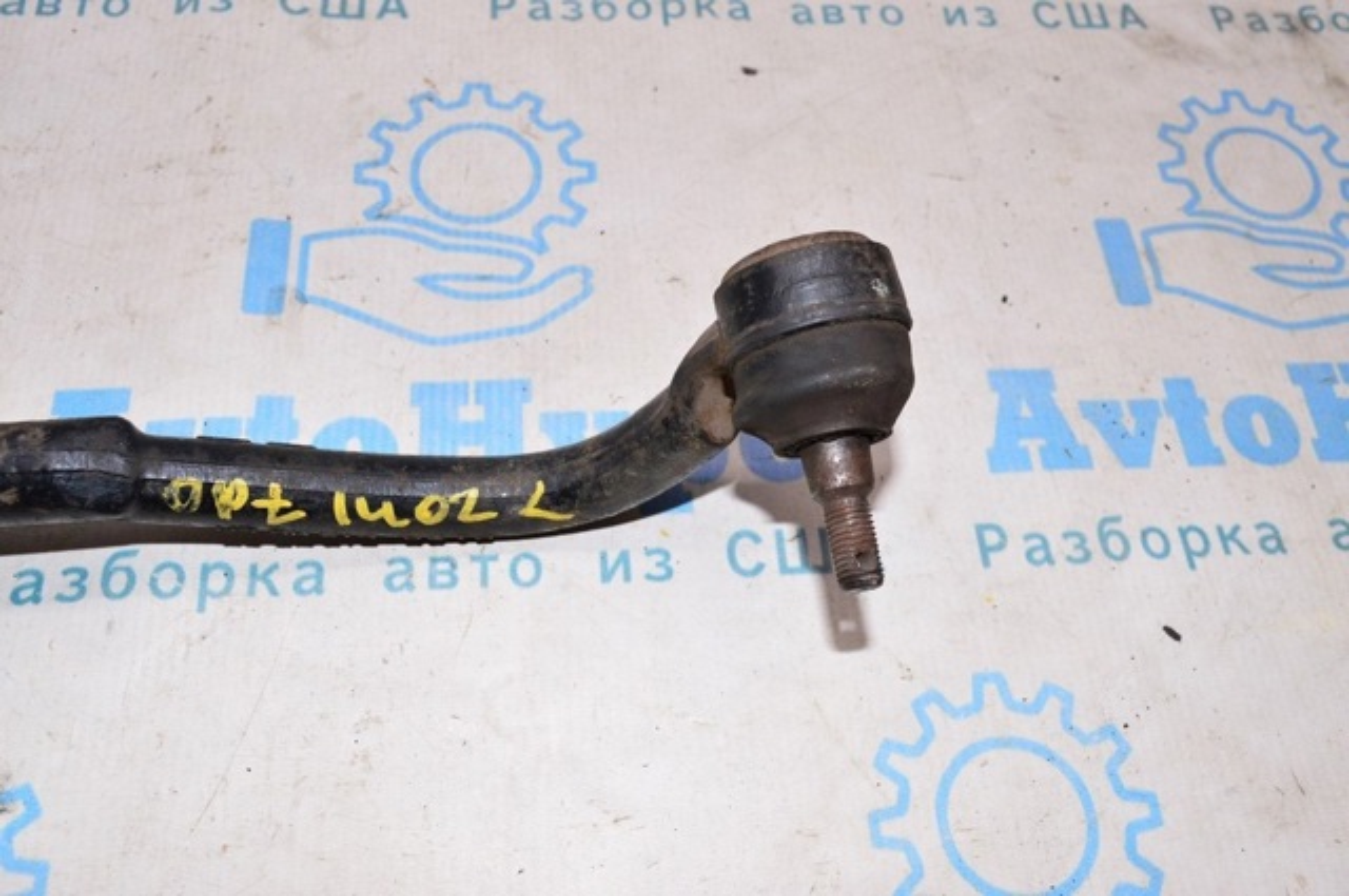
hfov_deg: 57.3
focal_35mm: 33
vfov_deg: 39.9
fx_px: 1235
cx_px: 674
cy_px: 448
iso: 1600
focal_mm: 22
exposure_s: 1/200
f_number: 8
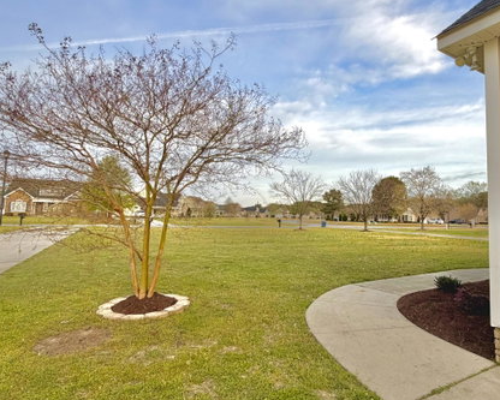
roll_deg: -1.2
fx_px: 311
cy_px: 191
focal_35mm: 21
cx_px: 297
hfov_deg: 76.8
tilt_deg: +5.5
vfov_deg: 65.5
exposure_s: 1/502
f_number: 2.2
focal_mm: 2.22
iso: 64
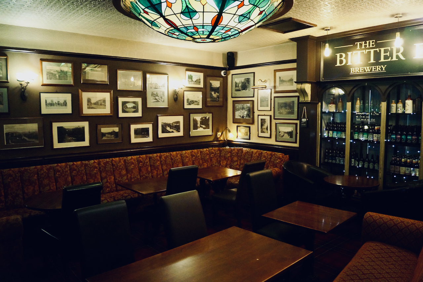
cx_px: 212
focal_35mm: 27
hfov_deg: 67.4
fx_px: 317
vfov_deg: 47.9
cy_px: 141
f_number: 3.5
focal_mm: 18
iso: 3200
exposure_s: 1/40
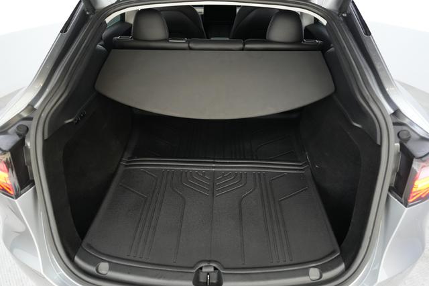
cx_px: 214
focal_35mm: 24
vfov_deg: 53.1
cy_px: 143
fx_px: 286
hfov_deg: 73.8
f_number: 2.8
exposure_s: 1/160
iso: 8000
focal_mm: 24
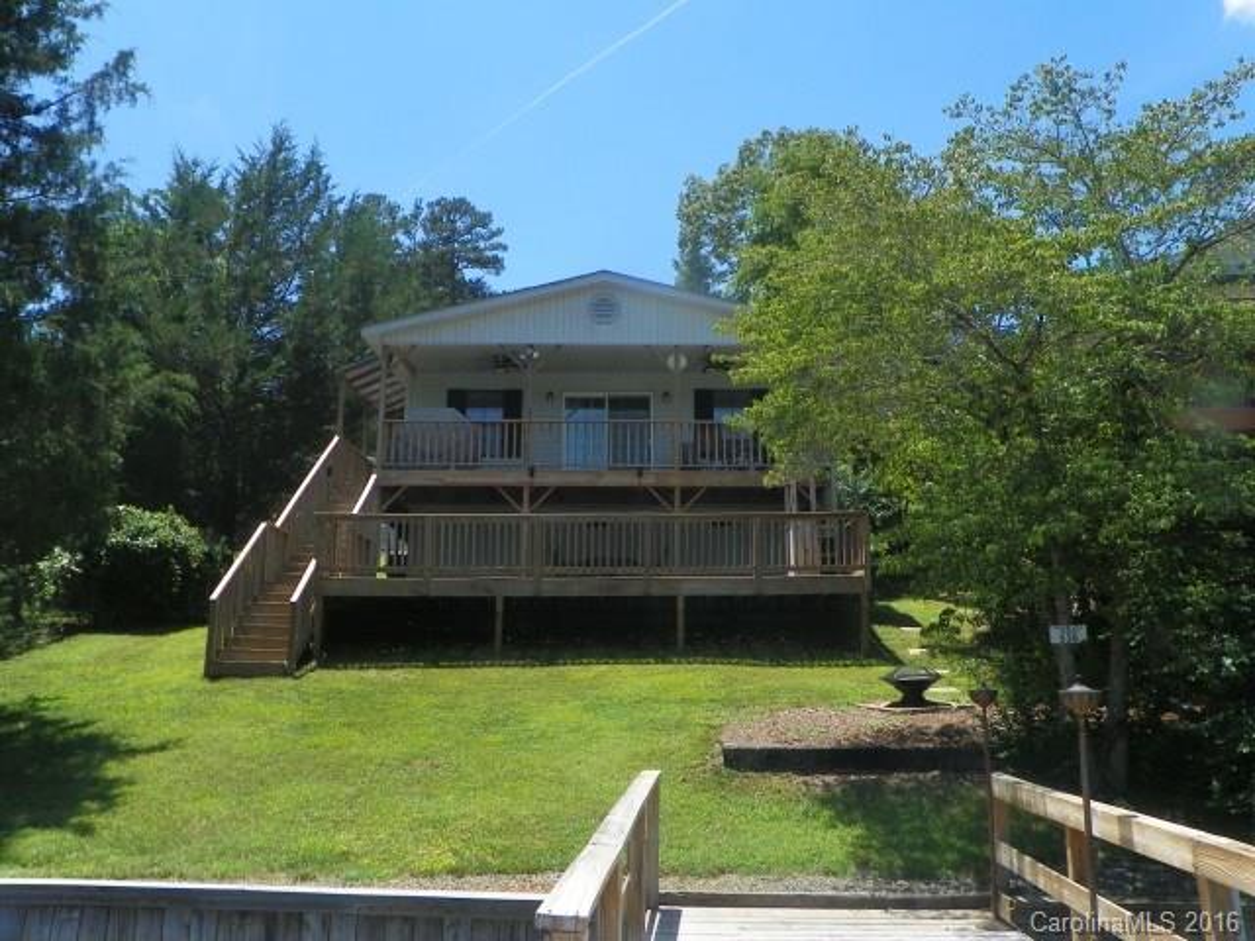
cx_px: 628
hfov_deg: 56.8
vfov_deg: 44.2
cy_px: 470
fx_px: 1160
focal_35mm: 32
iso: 64
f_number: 4
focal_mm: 5.7
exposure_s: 1/500
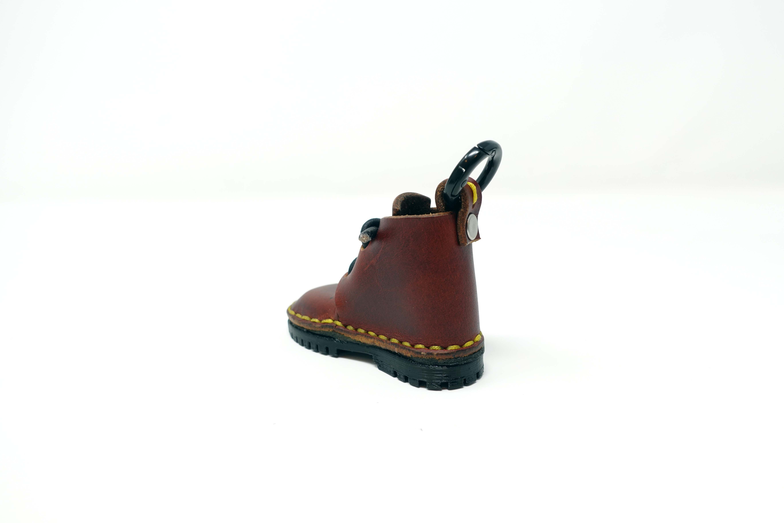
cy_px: 262
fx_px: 523
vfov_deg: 53.1
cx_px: 392
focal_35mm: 24
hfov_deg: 73.7
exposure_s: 1/50
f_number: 3.5
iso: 200
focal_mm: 9.4
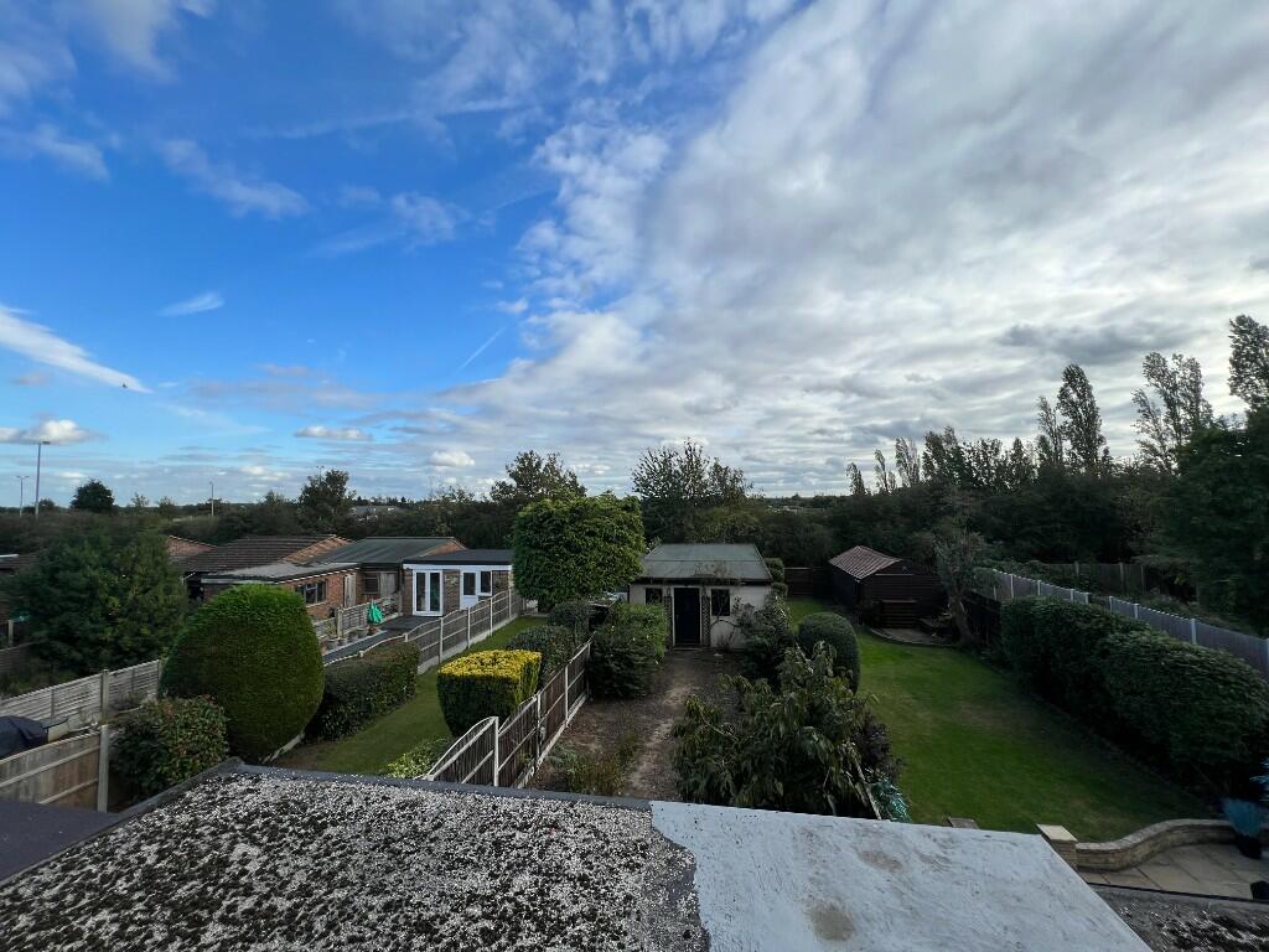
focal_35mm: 13
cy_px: 476
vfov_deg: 89.9
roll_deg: +0.2
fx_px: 477
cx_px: 634
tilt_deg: +6.4
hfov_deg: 106.2
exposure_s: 1/1179
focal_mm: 1.57
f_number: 1.8
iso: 32
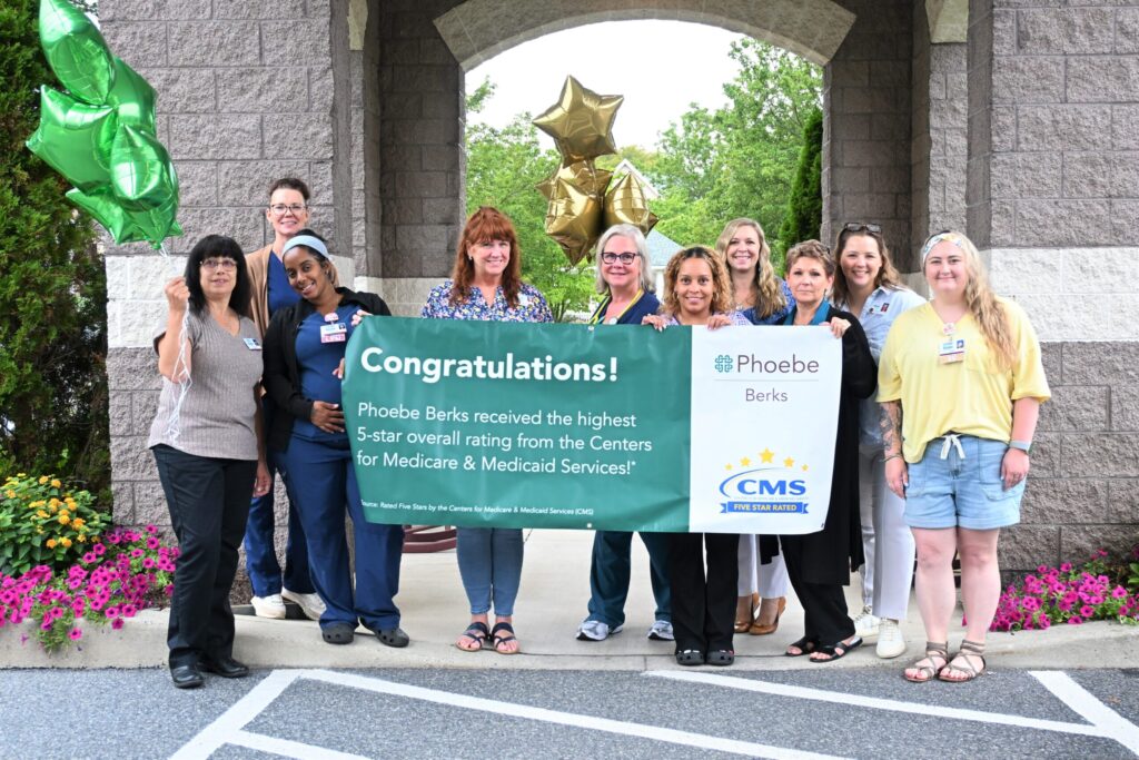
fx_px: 1305
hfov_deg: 47.1
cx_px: 570
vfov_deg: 32.5
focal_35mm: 41
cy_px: 380
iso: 400
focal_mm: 27.5
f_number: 4.5
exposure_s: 1/100
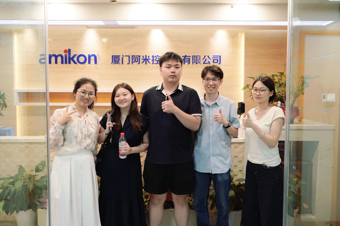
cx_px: 170
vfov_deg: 38.4
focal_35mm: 34
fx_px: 326
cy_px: 113
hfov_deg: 55.1
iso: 1000
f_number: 4
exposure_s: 1/160
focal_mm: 23
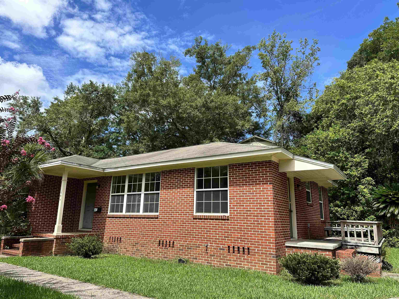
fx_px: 277
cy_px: 150
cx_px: 200
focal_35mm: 24
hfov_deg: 71.6
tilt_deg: +14.1
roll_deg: -1.4
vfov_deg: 56.8
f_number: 1.78
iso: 80
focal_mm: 6.86
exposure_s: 1/3155
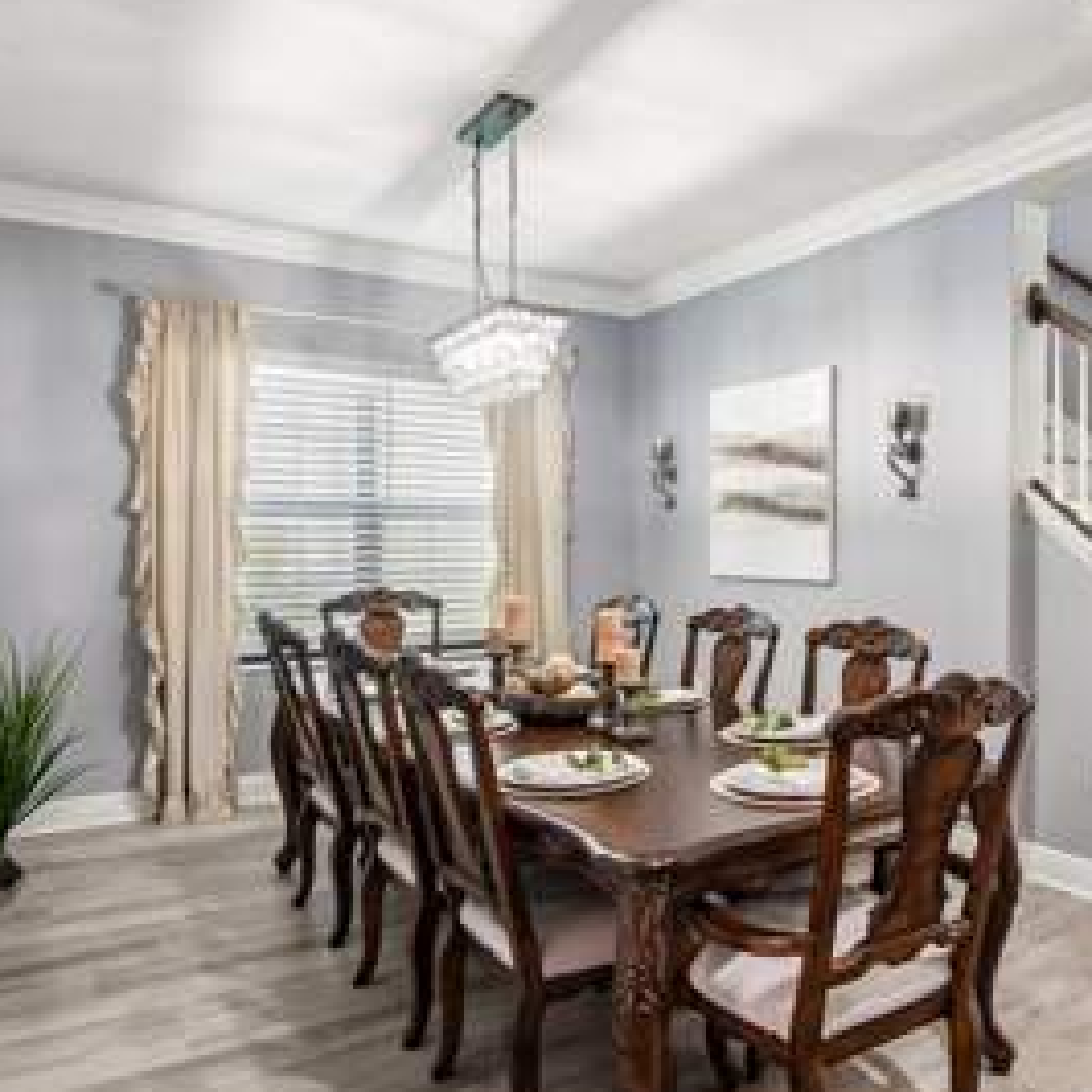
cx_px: 809
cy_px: 560
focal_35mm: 26
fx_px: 928
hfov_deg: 58.0
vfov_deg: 60.9
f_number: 8
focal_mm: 17
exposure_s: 1/8
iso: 400
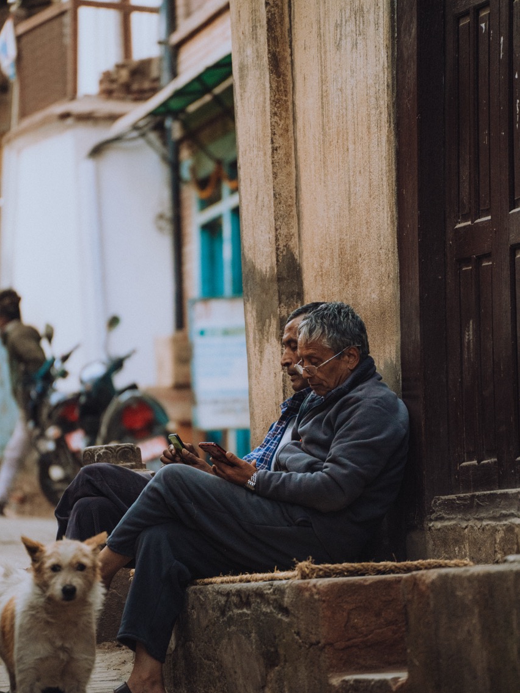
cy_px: 380
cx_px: 260
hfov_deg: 5.5
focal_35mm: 269
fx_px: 5389
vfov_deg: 7.4
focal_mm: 248
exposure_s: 1/400
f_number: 6.3
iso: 6400
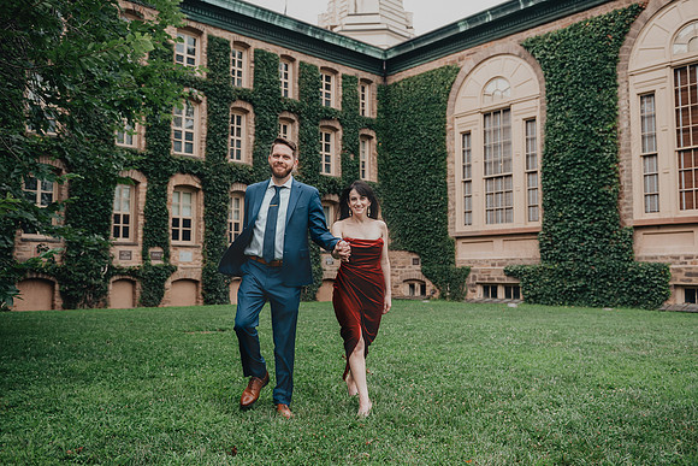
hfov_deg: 60.2
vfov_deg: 42.3
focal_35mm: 31
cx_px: 346
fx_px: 602
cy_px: 232
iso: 400
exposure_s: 1/320
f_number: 3.2
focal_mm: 28
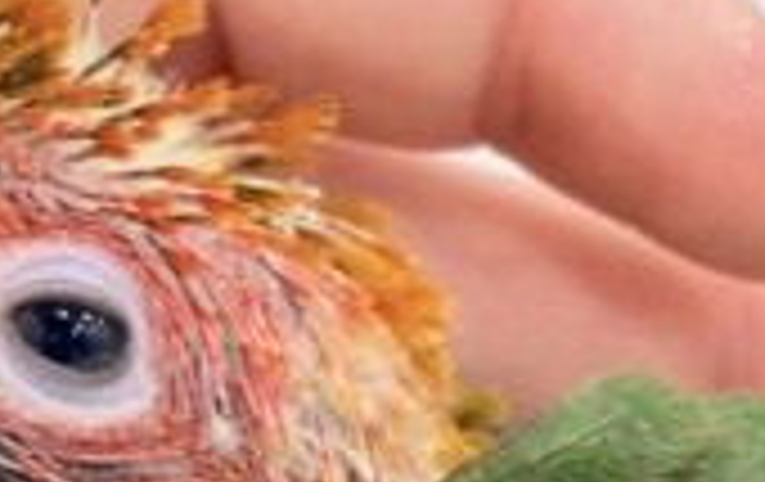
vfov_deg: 6.3
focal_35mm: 207
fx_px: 4324
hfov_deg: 10.0
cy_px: 595
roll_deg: +2.1
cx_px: 896
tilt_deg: -19.0
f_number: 1.6
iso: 64
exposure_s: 1/50
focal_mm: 5.96
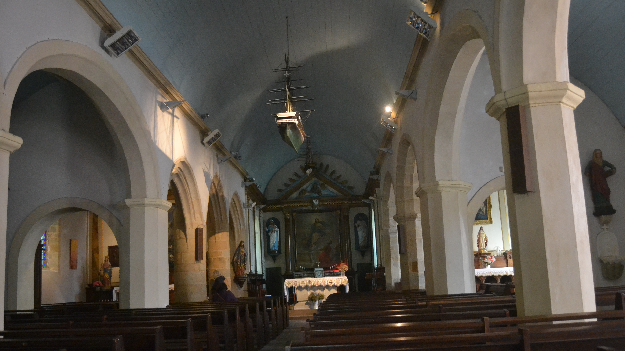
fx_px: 514
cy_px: 195
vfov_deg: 37.7
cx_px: 307
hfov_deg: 62.6
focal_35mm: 31
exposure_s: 1/60
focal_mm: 18
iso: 3200
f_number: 3.5
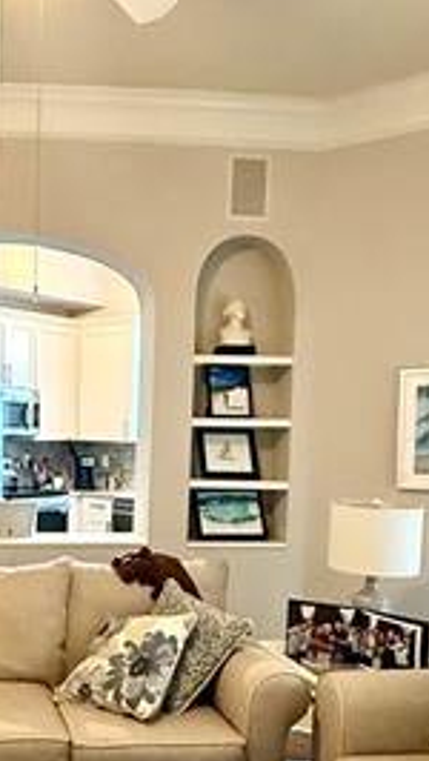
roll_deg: -1.7
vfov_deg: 45.8
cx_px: -6
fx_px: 888
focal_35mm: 44
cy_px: 498
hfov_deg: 25.7
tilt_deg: -3.3
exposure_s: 1/60
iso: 640
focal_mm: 2.22
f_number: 2.2
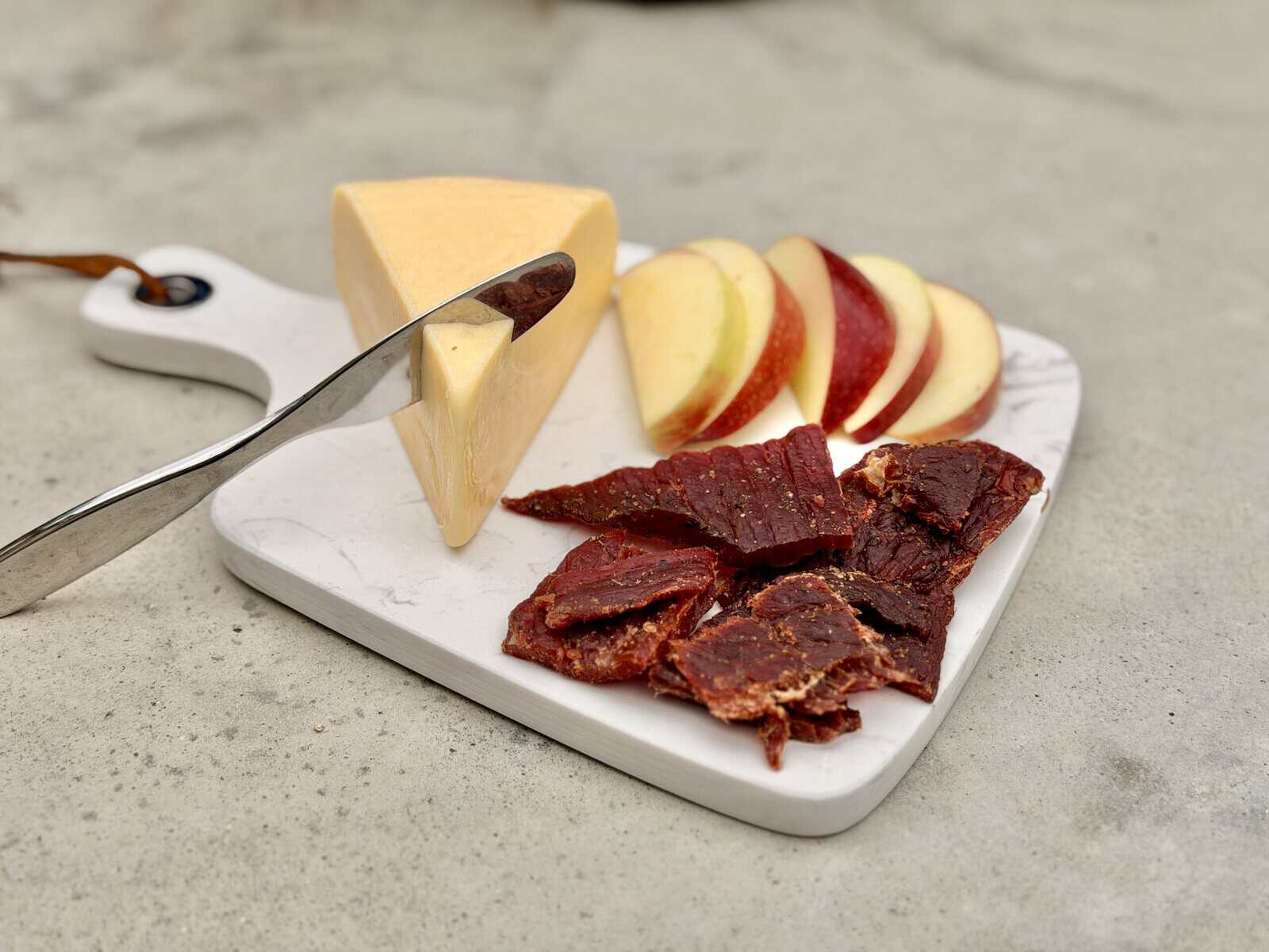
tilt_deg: -37.1
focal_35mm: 48
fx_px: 1760
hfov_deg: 39.7
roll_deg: -1.5
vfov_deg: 30.3
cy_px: 476
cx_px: 634
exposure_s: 1/8772
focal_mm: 6.76
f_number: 1.78
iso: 64
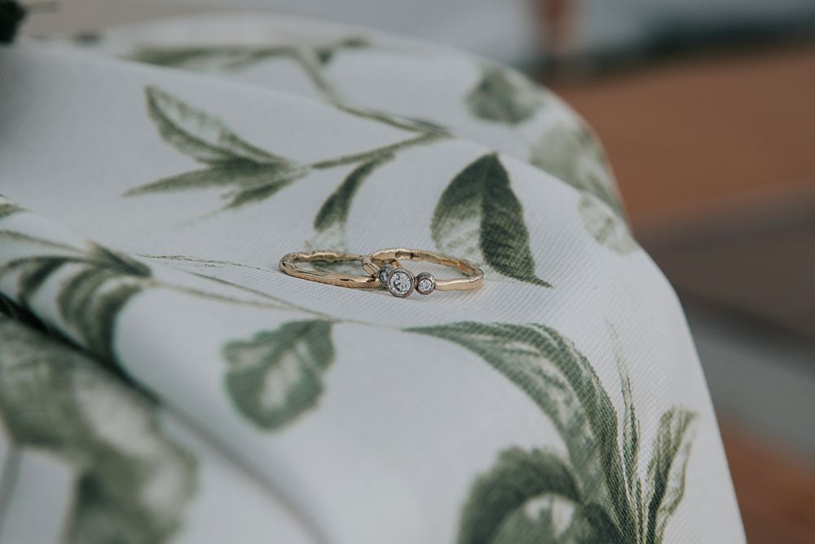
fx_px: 1857
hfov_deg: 24.8
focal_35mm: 82
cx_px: 408
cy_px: 272
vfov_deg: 16.7
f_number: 7.1
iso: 250
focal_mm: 55
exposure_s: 1/800
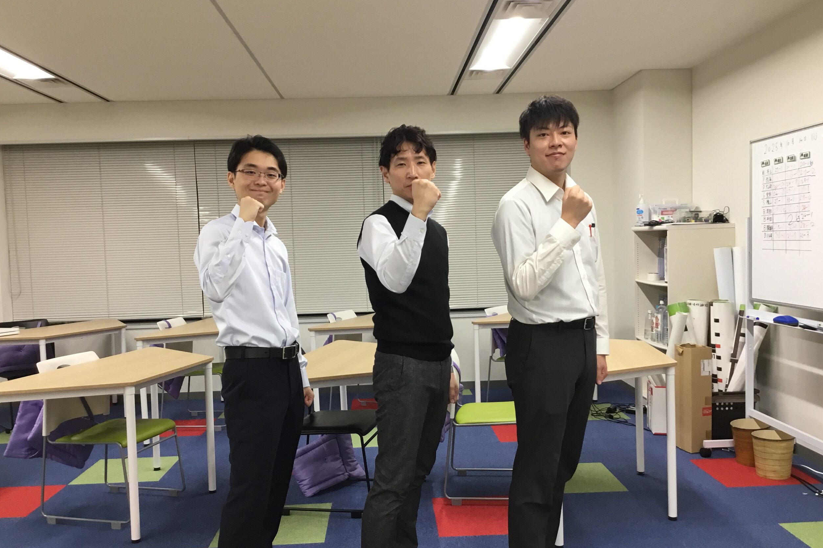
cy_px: 291
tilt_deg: -2.9
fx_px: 754
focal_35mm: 33
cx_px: 408
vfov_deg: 39.9
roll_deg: +1.4
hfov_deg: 57.2
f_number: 2.4
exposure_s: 1/33
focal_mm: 3.3
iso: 64
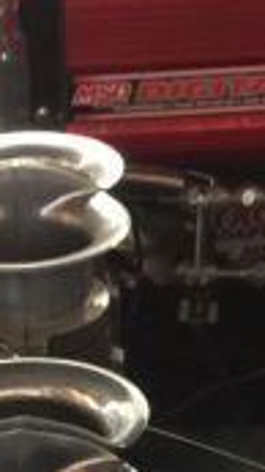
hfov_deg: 8.3
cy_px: 805
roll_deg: +2.2
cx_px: 11
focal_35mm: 146
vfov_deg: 13.5
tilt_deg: -40.2
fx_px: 1828
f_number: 2.2
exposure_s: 1/8
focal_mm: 4.15
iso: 125
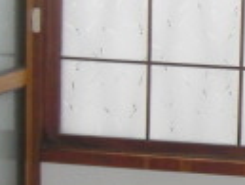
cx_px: 456
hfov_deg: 9.9
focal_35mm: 188
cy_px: 88
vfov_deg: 7.9
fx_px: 1332
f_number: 2.8
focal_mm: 7.9
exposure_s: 1/125
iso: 200
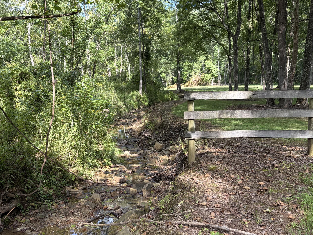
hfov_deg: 48.7
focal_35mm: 38
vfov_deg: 37.7
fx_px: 344
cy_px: 129
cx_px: 125
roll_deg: +2.3
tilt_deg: -9.4
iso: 50
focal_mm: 5.96
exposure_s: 1/361
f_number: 1.6
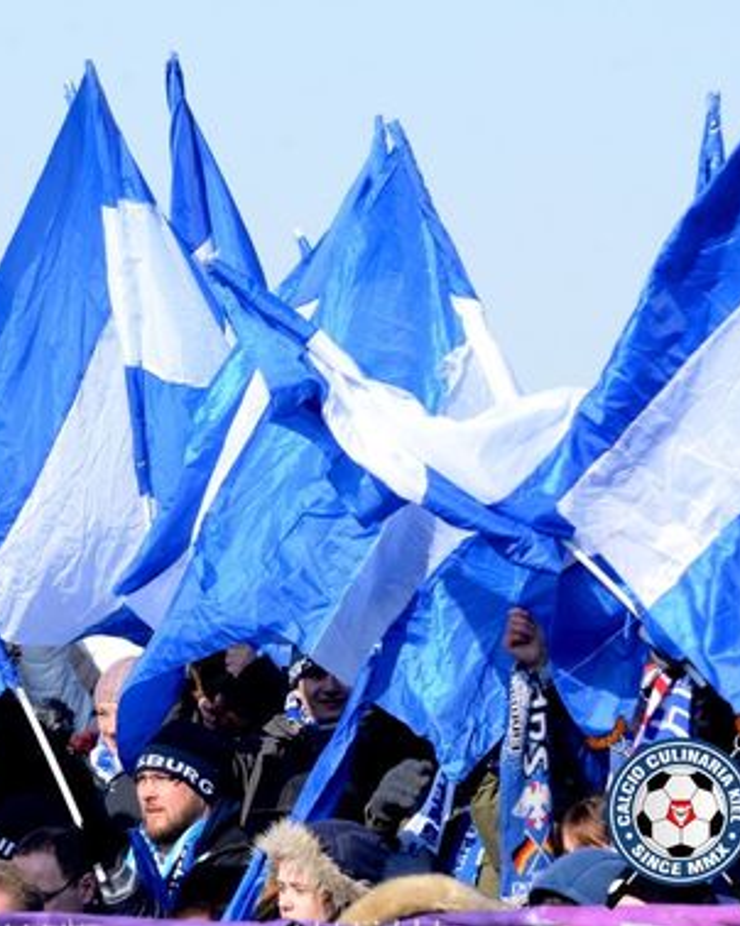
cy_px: 463
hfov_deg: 3.6
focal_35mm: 425
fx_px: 11644
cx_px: 115
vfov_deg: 4.6
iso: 400
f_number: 14
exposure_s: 1/250
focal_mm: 200
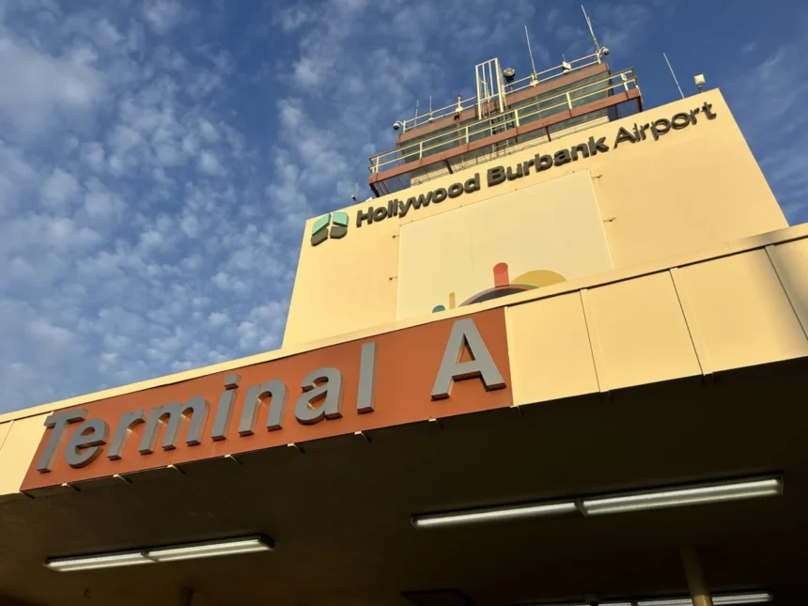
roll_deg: -2.2
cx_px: 404
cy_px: 303
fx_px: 607
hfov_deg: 67.3
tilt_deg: +39.5
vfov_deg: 53.1
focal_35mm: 26
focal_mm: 5.7
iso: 50
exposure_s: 1/2841
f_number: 1.5
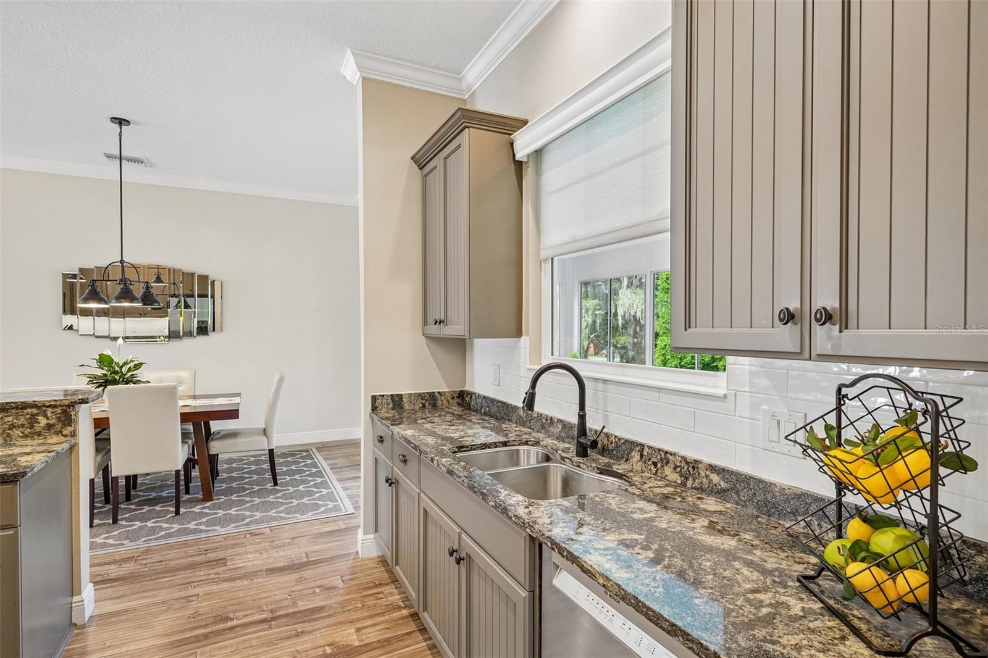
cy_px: 329
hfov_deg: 90.0
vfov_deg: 67.4
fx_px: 494
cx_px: 494
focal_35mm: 18
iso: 400
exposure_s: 1/6
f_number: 9
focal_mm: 18
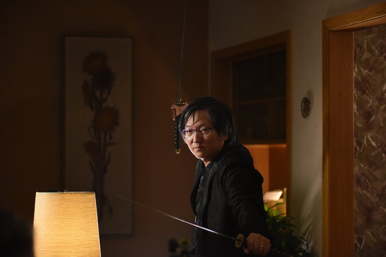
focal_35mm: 92
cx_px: 193
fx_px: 986
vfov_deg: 14.9
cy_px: 128
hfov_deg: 22.1
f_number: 2.8
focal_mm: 92
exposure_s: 1/125
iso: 2500
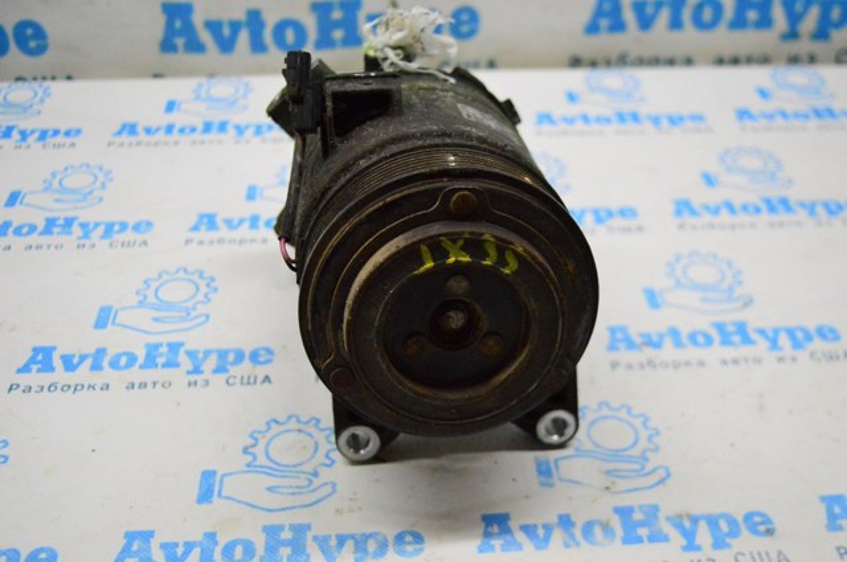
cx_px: 424
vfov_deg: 31.8
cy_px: 281
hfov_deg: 46.5
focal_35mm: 42
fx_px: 987
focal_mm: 28
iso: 6400
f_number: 4.2
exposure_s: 1/800
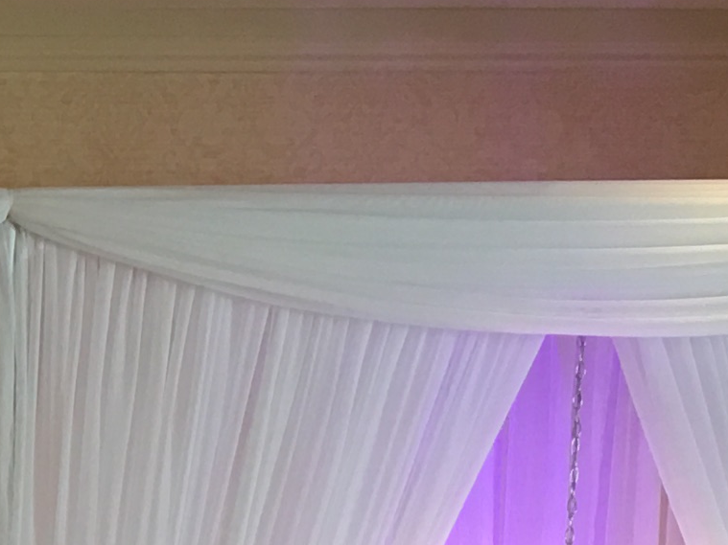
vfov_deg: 8.7
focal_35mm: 154
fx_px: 3238
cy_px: 1327
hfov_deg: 11.7
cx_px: -655
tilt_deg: -7.2
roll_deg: -1.1
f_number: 2.2
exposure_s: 1/15
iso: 25
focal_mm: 4.15
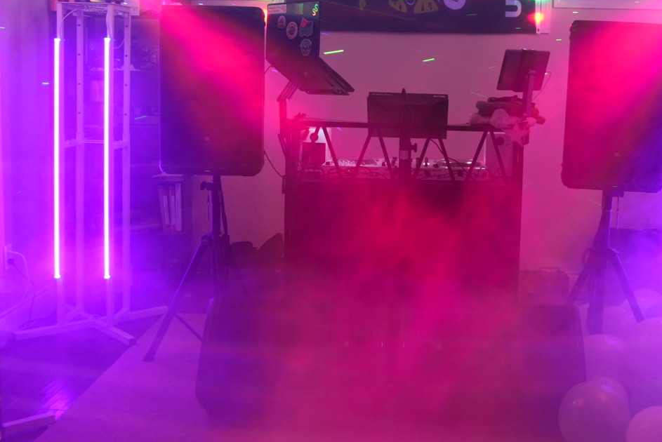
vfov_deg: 27.9
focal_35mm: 48
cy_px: 148
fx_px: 883
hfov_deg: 40.8
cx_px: 410
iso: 1600
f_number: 3.5
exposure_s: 1/160
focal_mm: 28
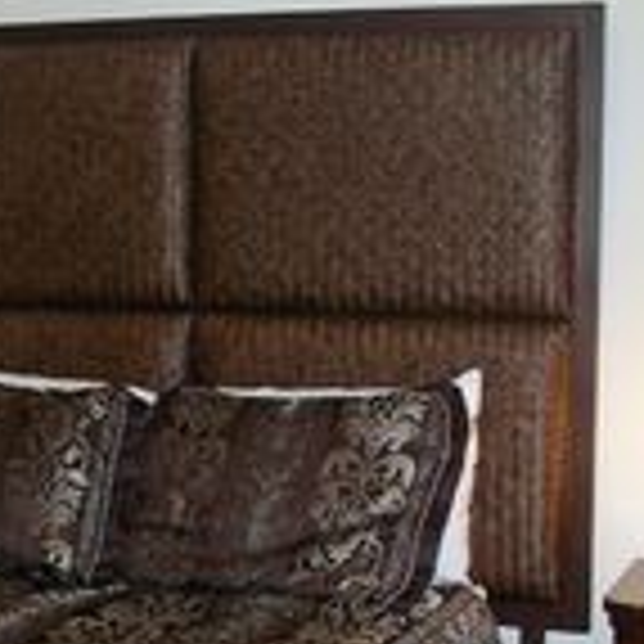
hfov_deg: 20.6
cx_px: 221
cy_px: 473
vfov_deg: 20.5
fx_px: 1768
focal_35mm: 84
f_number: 2.8
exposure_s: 1/60
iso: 125
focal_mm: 7.8
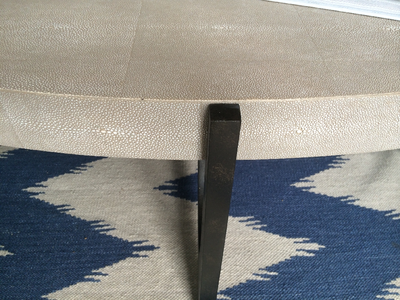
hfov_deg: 60.0
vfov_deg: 46.8
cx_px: 200
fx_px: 347
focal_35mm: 30
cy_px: 150
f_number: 2.2
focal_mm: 4.12
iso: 50
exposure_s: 1/120
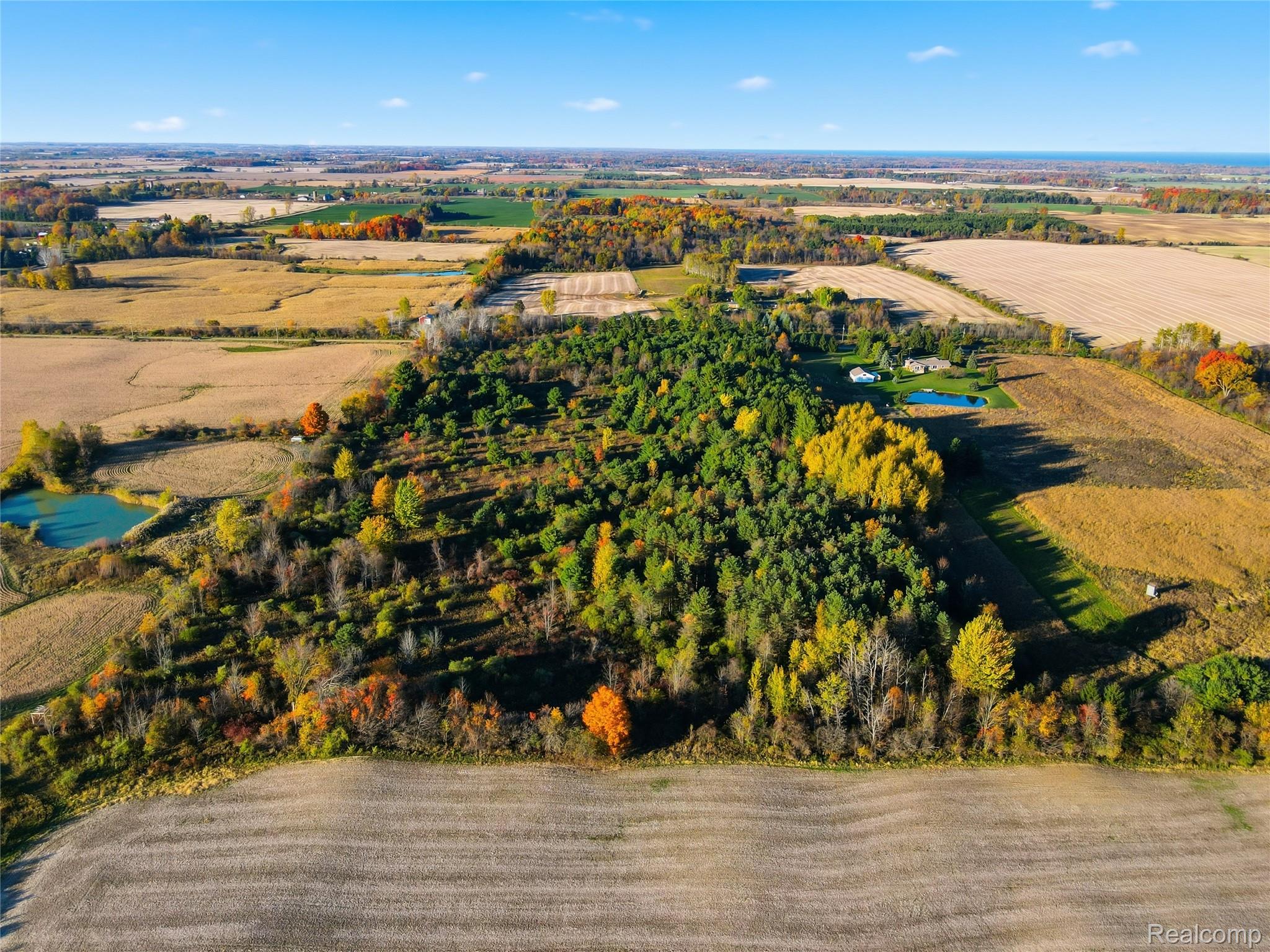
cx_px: 635
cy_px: 476
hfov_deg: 71.6
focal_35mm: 24
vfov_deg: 56.8
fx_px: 881
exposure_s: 1/500
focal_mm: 4.5
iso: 100
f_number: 2.8
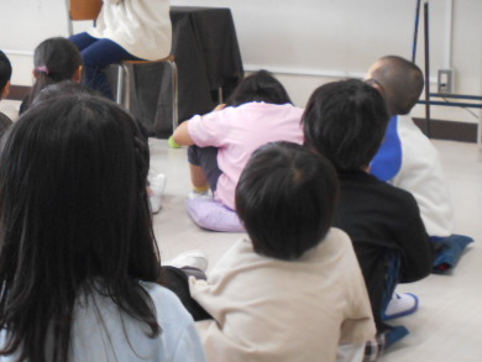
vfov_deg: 17.9
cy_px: 109
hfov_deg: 23.5
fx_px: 1142
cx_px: 109
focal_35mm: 82
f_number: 4.5
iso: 280
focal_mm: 8.8
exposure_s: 1/30
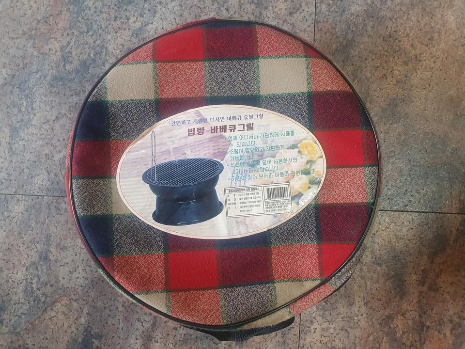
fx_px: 349
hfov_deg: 67.3
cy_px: 174
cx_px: 232
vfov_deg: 53.1
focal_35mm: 26
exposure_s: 1/60
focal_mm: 4.32
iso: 200
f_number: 2.4
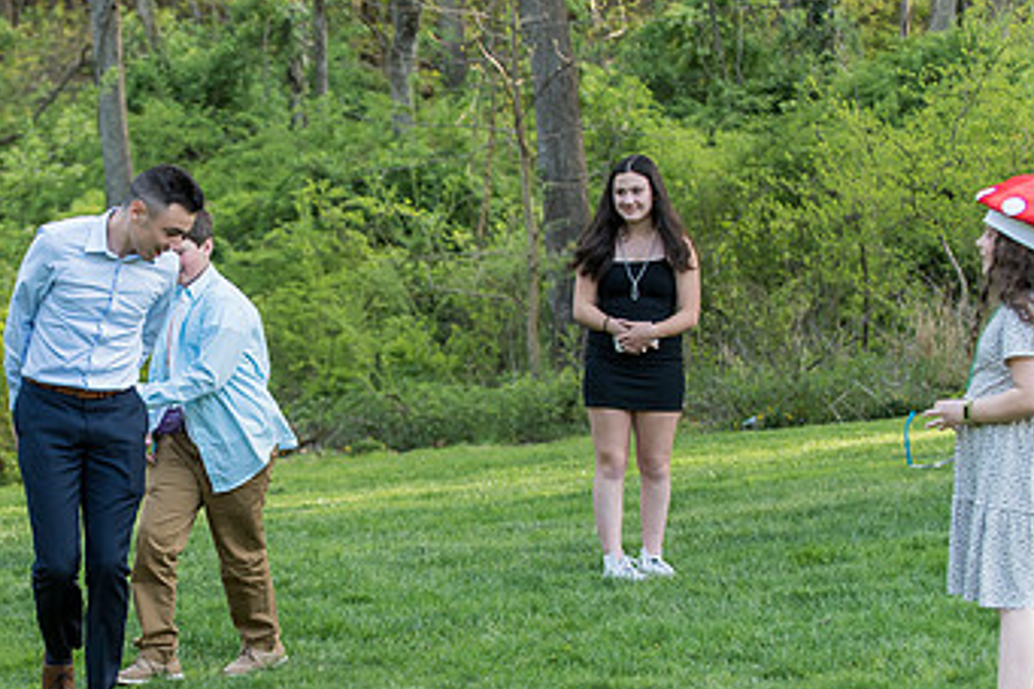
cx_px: 240
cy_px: 443
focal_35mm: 135
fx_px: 3875
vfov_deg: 10.1
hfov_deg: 15.1
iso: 500
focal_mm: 75
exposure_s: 1/250
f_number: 4
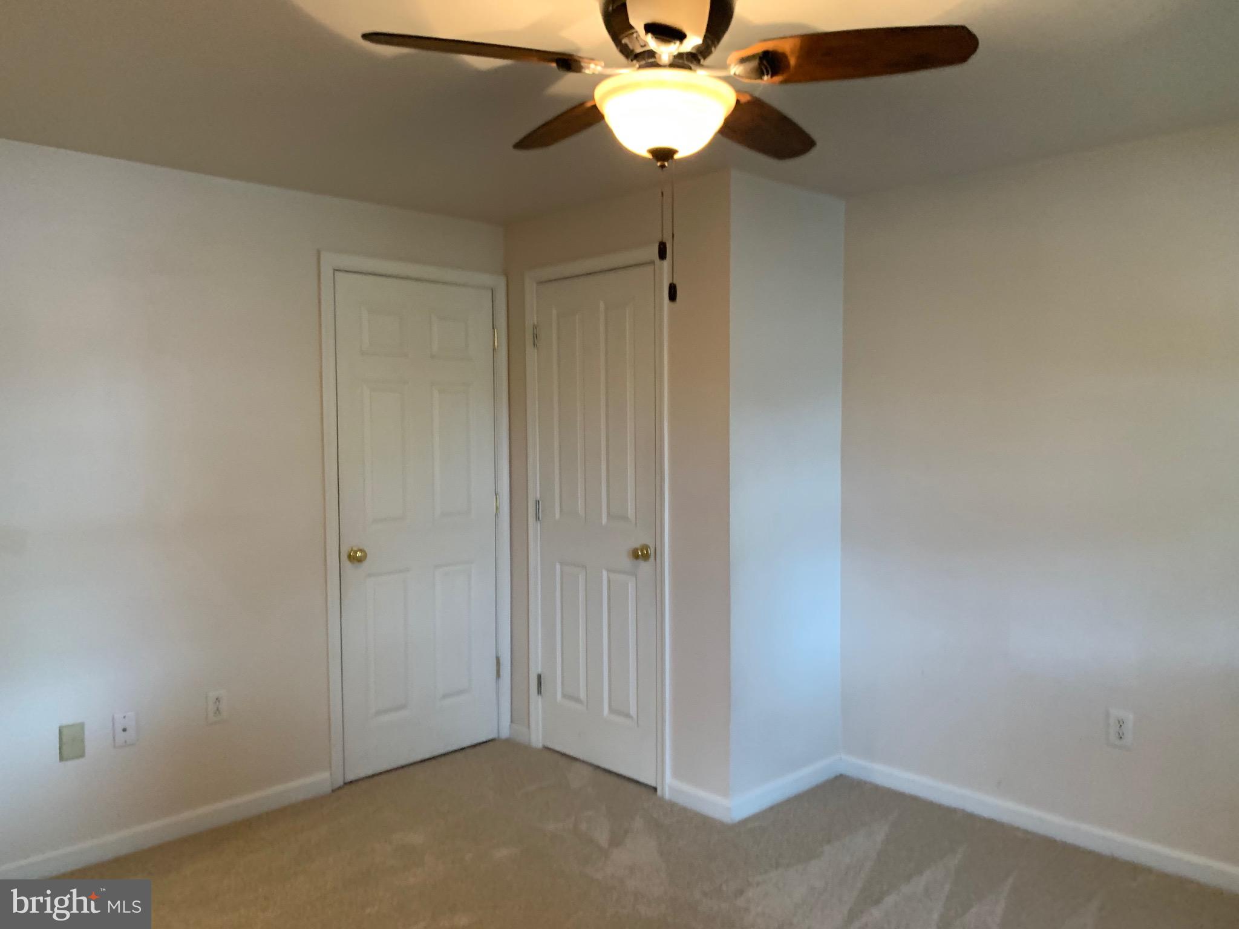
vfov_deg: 53.1
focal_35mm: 26
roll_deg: -0.5
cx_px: 620
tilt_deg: +1.3
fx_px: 931
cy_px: 464
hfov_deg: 67.3
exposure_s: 1/40
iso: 250
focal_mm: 4.25
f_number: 1.8
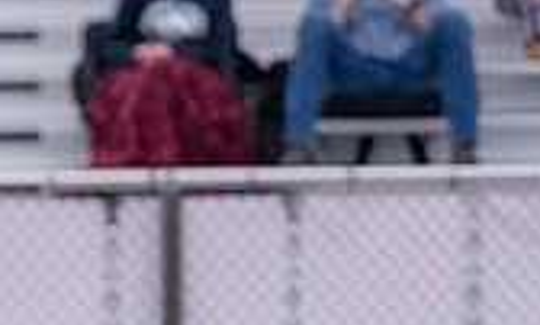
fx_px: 19440
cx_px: -328
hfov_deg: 1.6
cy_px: 484
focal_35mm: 1335
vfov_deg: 1.0
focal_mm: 280
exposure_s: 1/1000
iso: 2000
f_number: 4
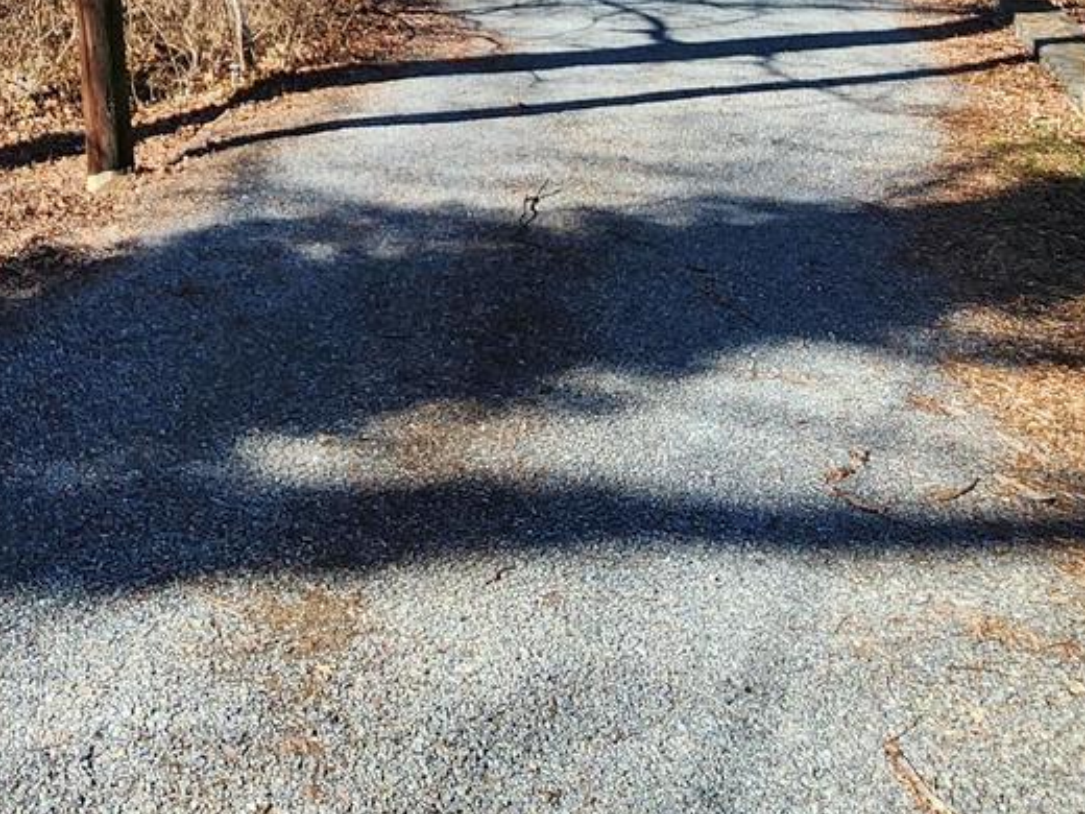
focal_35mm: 36
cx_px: 48
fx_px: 1128
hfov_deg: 45.0
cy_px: -79
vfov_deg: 34.3
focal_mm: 2.2
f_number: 2.2
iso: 50
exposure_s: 1/732
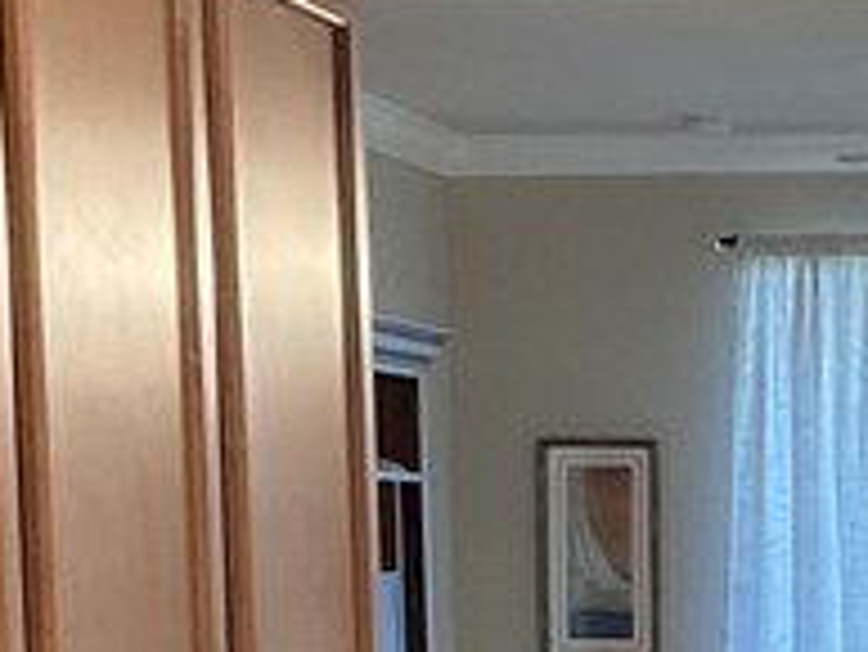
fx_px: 3864
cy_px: 1025
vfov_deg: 9.3
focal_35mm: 154
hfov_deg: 12.5
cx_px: 1084
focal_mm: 3
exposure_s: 1/60
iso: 125
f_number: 1.8
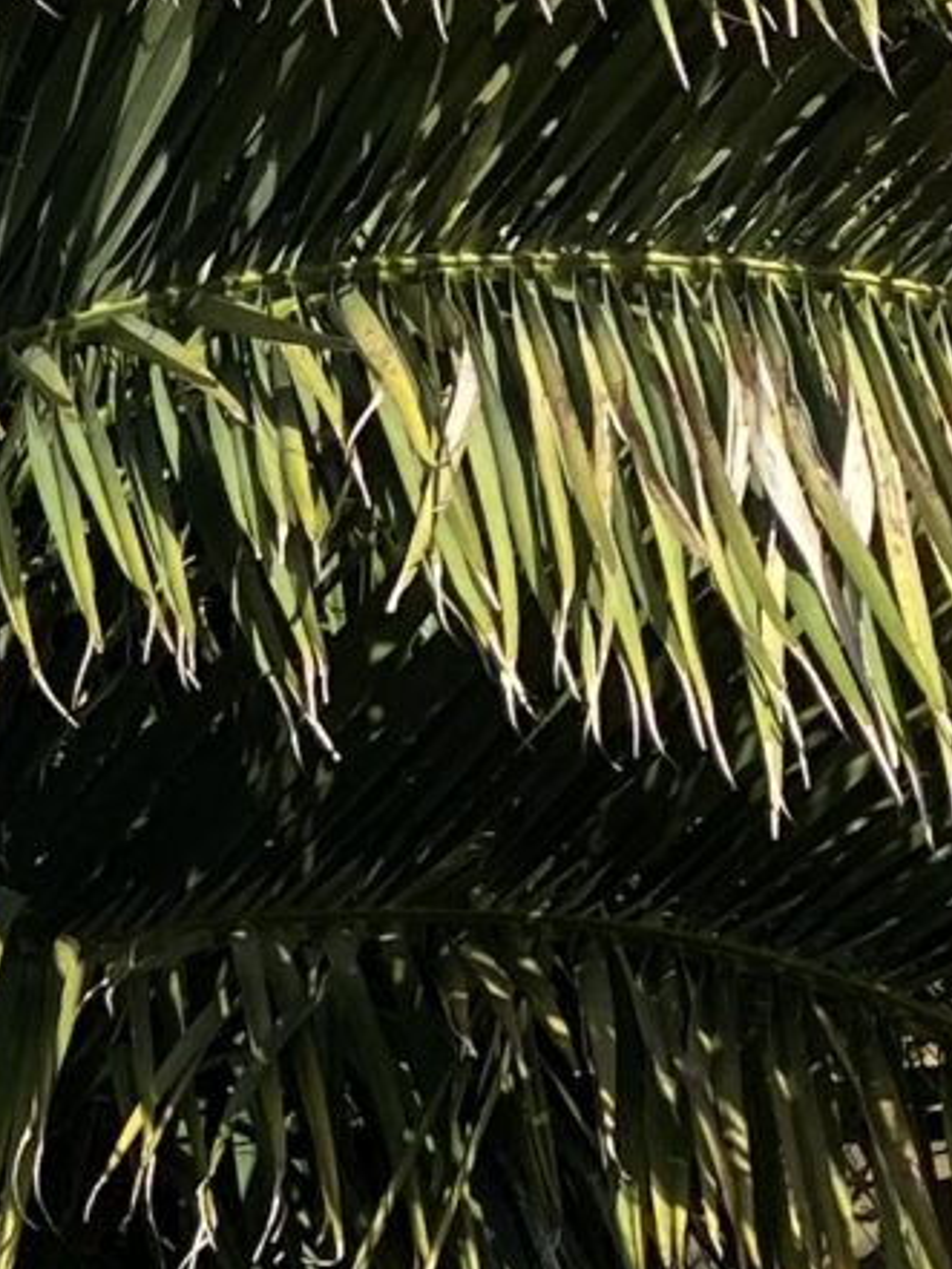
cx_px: -587
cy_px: 1600
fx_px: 5534
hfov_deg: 9.5
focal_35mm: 151
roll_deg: -1.5
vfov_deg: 12.7
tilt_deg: +2.0
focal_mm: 4.25
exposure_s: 1/1608
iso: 32
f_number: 1.8
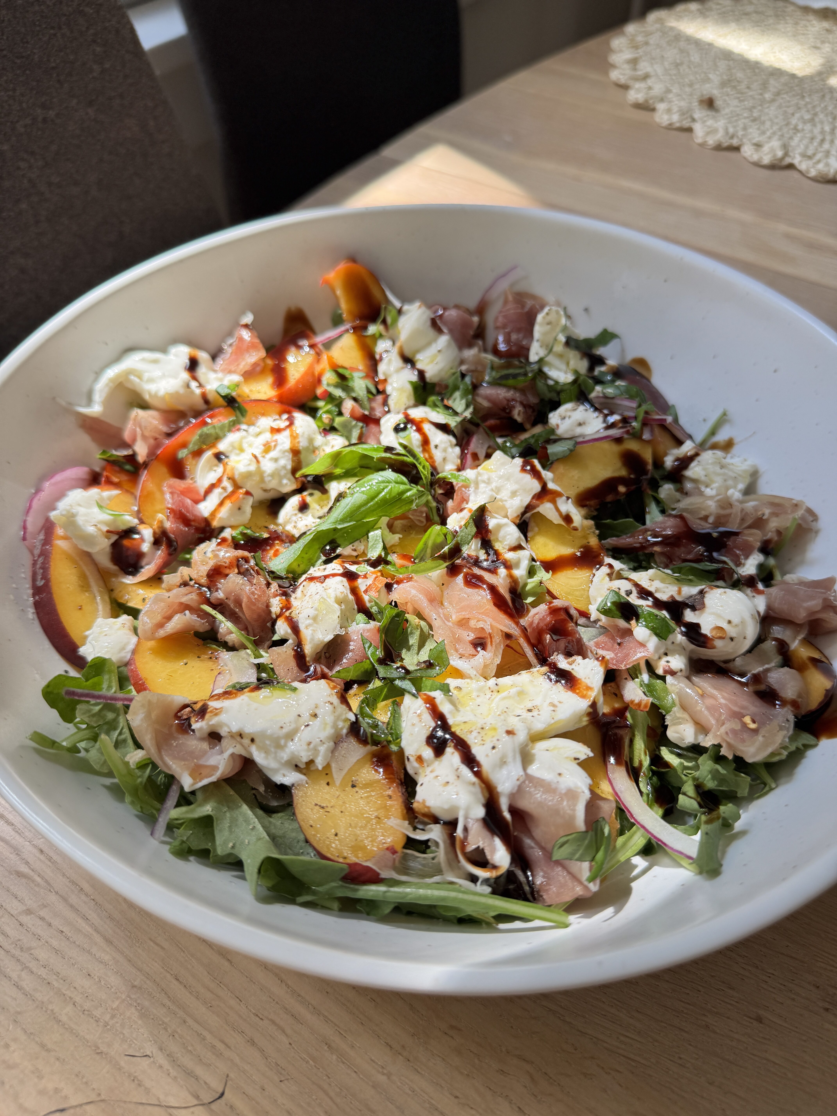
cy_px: 558
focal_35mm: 24
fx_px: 774
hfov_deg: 56.8
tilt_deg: -48.3
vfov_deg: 71.6
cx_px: 418
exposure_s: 1/477
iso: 80
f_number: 1.78
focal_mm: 6.76
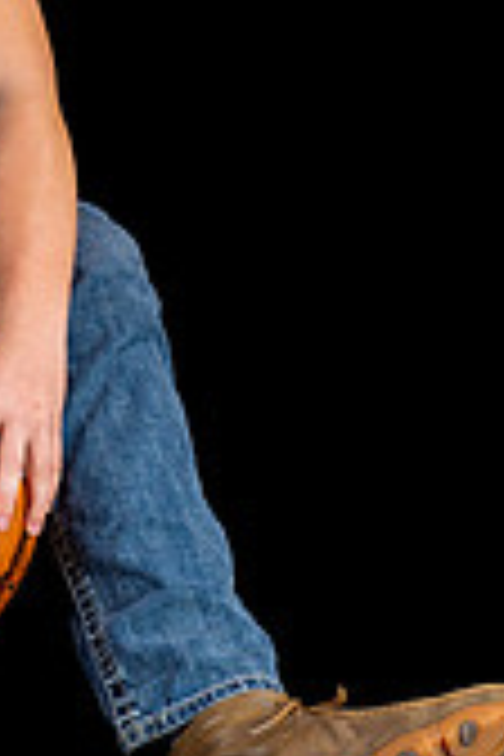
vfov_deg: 19.0
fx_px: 2247
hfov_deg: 12.5
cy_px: 180
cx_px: -76
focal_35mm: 107
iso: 100
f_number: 5
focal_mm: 40
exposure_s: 1/125
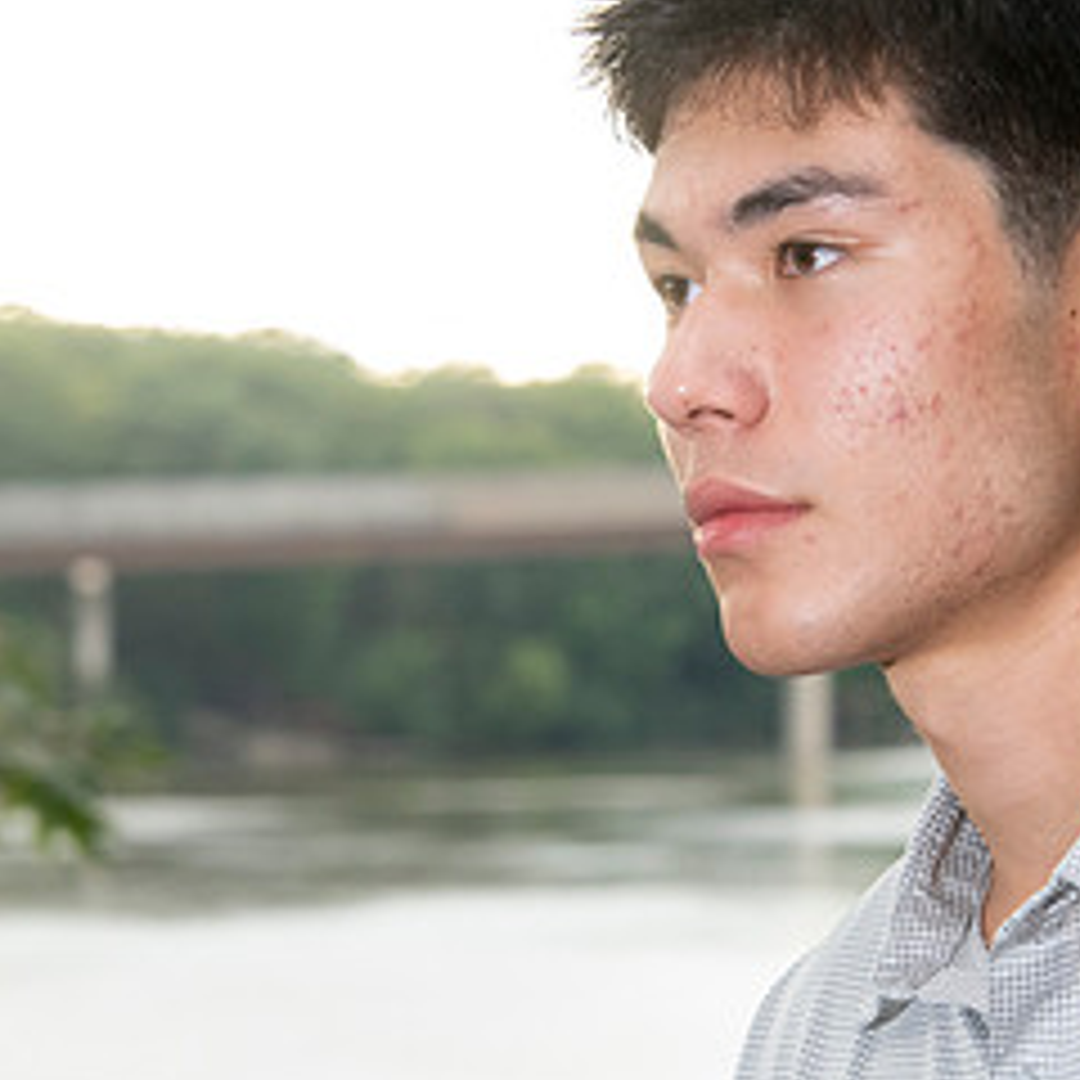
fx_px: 9778
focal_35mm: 277
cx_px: 616
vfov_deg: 6.3
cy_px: 574
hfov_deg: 6.3
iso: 2000
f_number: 10
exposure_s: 1/160
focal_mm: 135
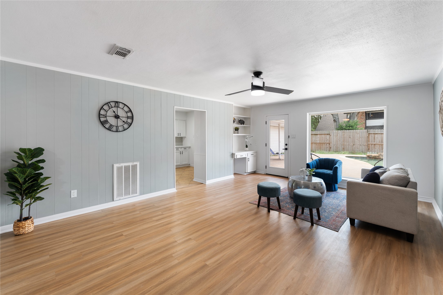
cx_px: 222
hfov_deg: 104.3
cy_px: 148
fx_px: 172
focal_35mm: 14
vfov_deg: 81.2
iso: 100
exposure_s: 1/15
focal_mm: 14
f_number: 2.8
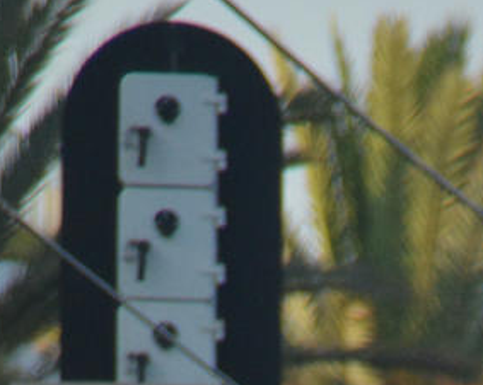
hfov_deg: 1.0
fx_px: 29113
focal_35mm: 2038
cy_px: 1601
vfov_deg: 0.8
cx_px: 854
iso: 640
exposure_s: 1/1000
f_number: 6.3
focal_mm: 200
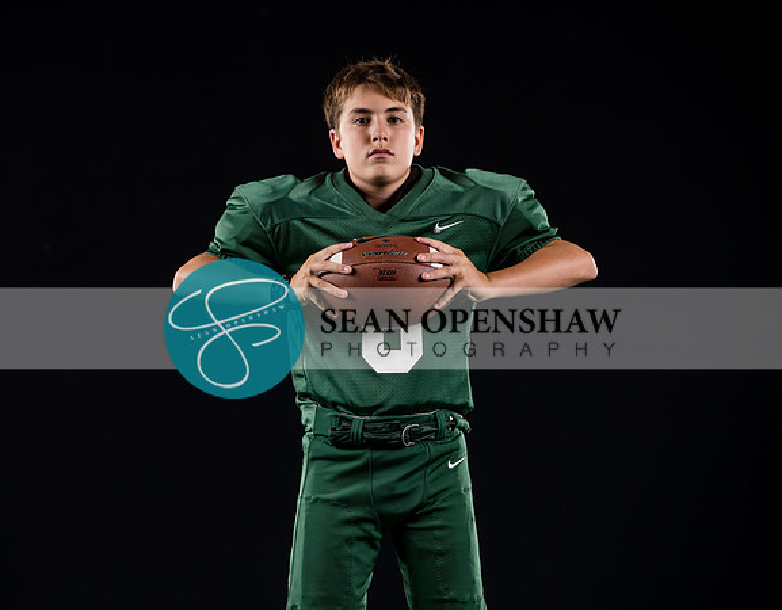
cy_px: 284
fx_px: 3430
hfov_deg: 13.0
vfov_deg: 10.2
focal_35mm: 150
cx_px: 301
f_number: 3.5
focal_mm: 123
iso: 200
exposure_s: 1/125
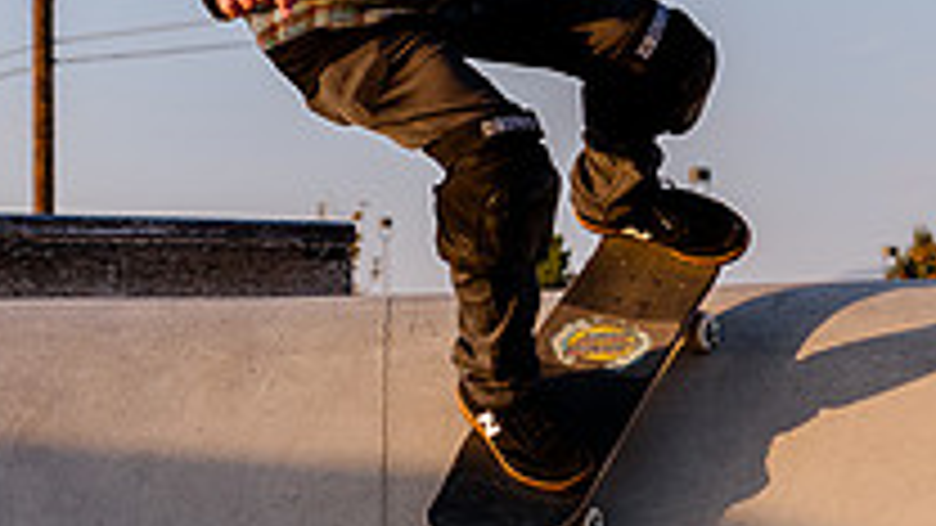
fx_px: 5063
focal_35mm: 204
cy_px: -108
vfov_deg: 5.9
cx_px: 230
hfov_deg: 10.5
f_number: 5
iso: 800
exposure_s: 1/800
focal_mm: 70
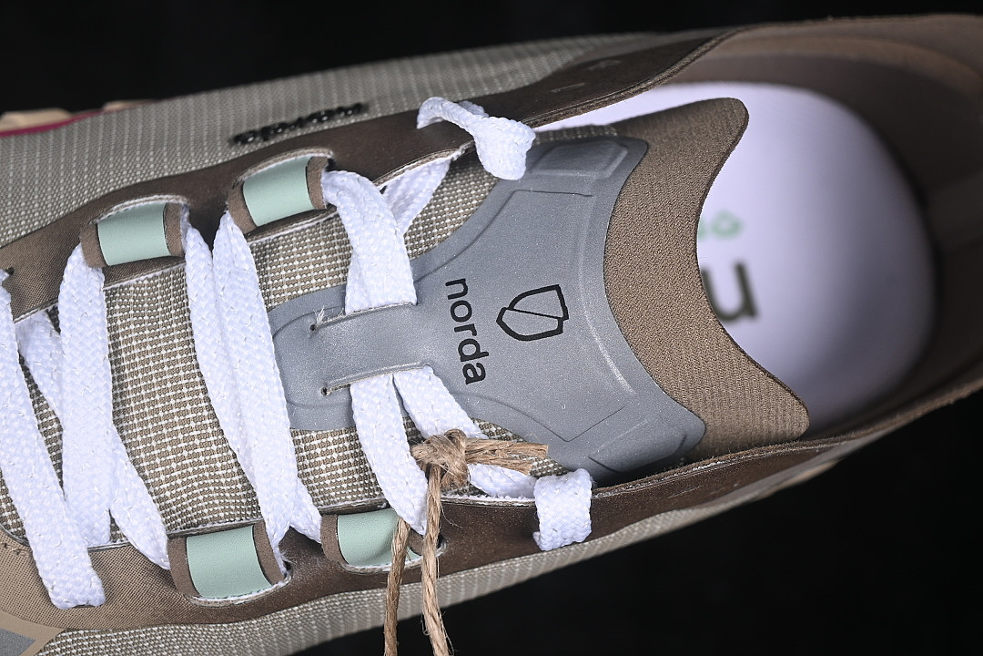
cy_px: 328
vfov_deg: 18.2
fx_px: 2048
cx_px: 492
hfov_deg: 27.0
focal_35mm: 75
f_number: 7.1
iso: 160
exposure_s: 1/80
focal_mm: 50
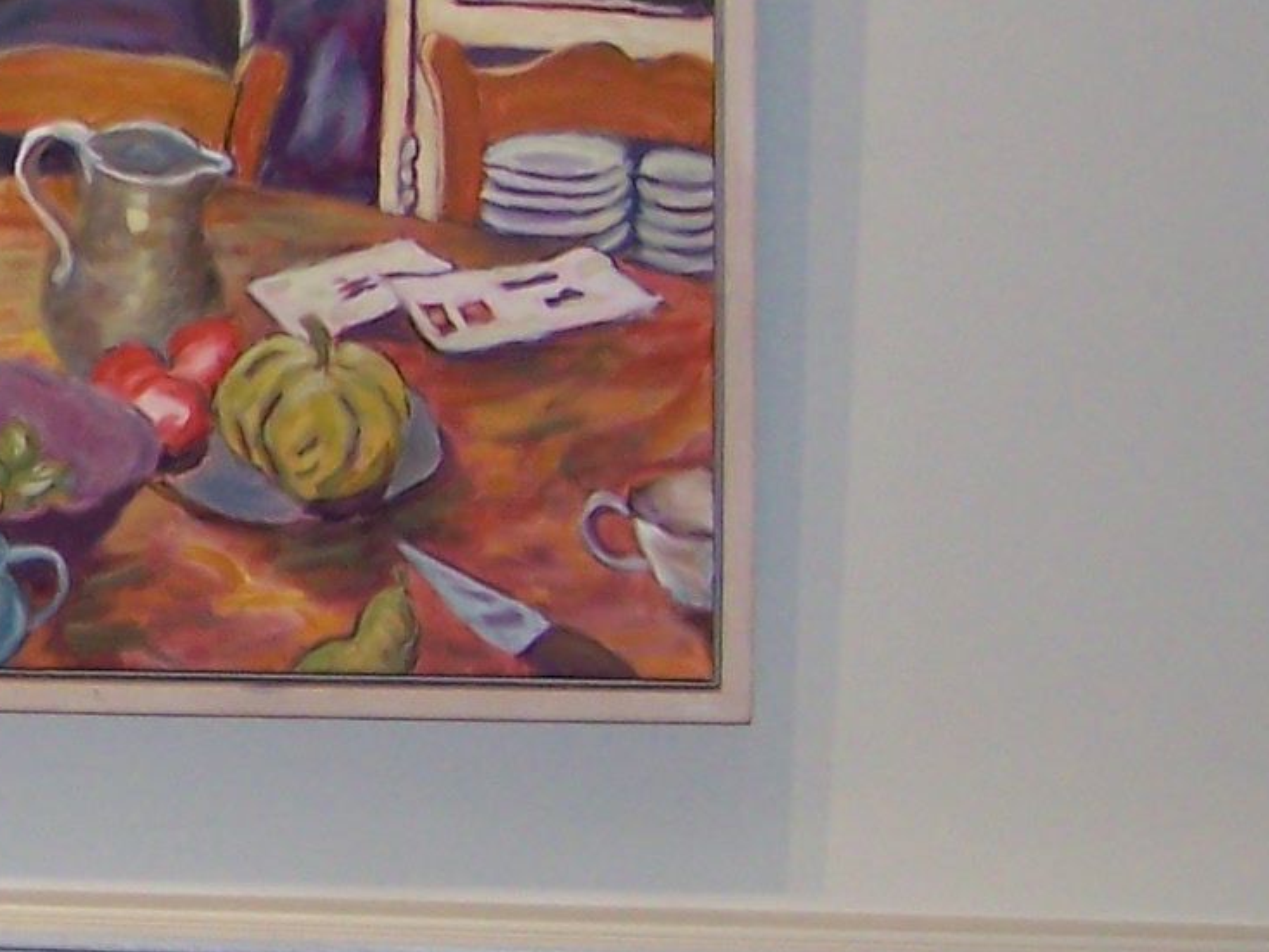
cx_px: -1160
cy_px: 164
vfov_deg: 9.3
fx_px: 5831
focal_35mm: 159
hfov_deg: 11.4
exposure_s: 1/60
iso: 80
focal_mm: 6.3
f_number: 2.8
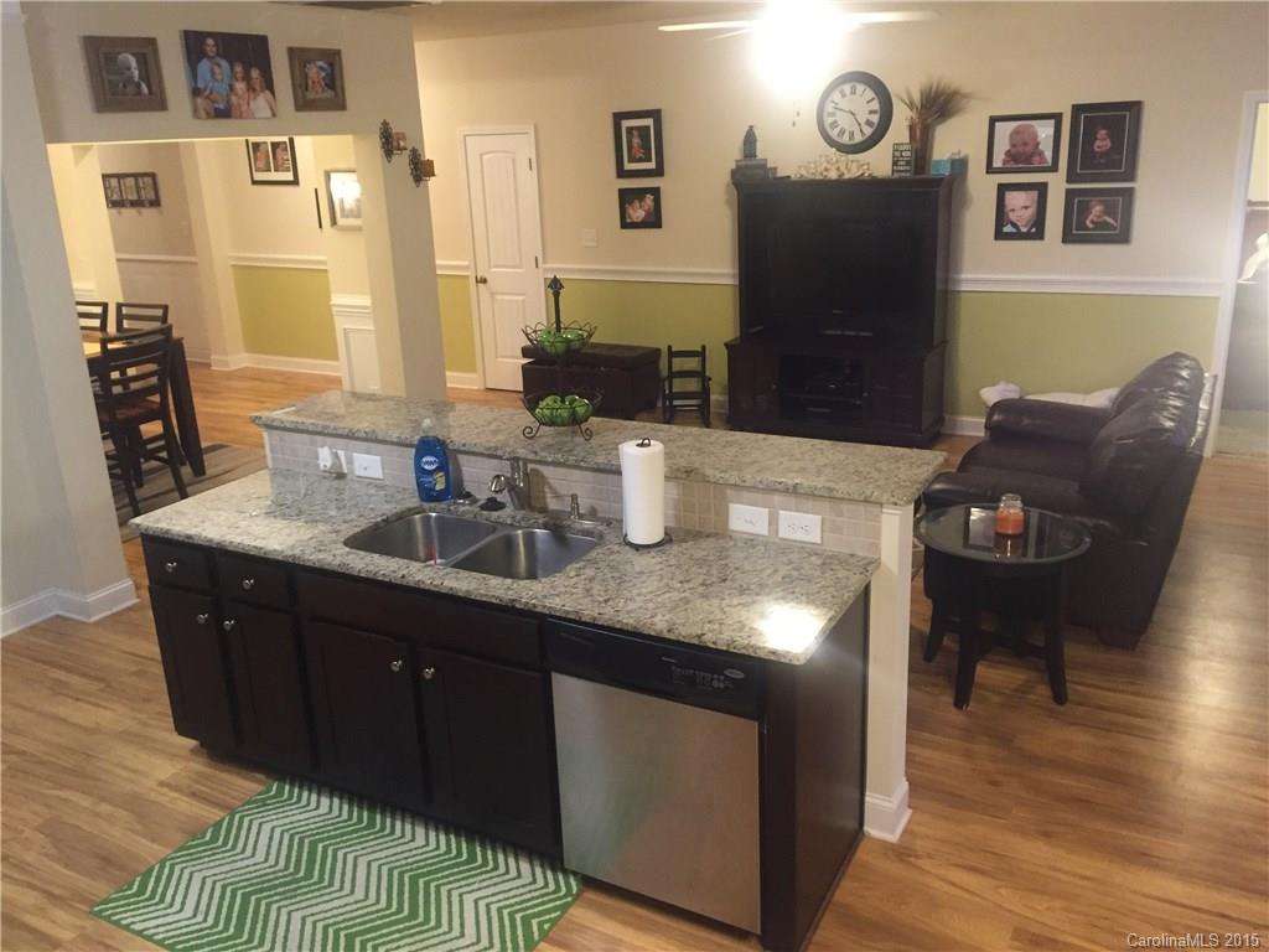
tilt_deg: -18.3
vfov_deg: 48.2
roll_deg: +2.3
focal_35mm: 29
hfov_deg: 61.7
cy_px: 476
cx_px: 634
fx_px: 1063
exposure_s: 1/15
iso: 250
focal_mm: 4.15
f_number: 2.2
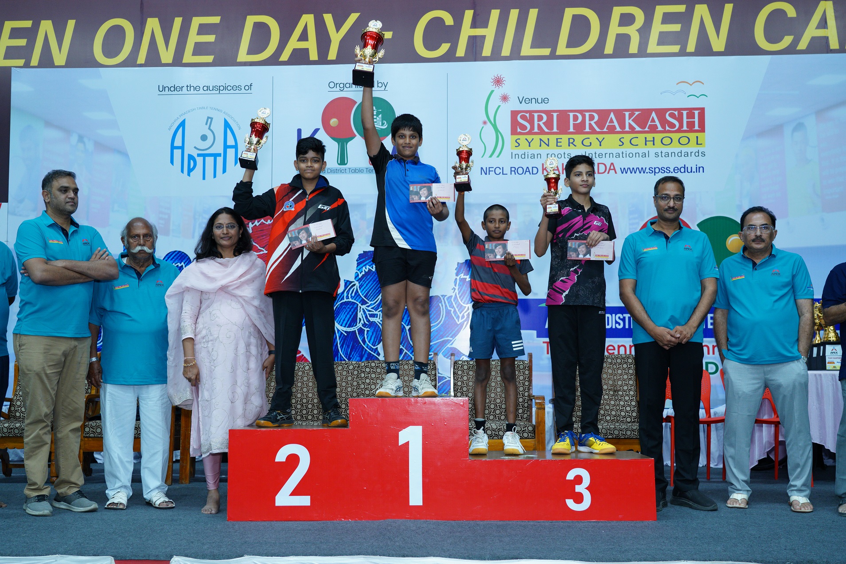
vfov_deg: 35.1
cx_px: 423
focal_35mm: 38
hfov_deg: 50.7
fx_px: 893
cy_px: 282
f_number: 4.5
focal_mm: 38
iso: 1000
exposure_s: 1/200
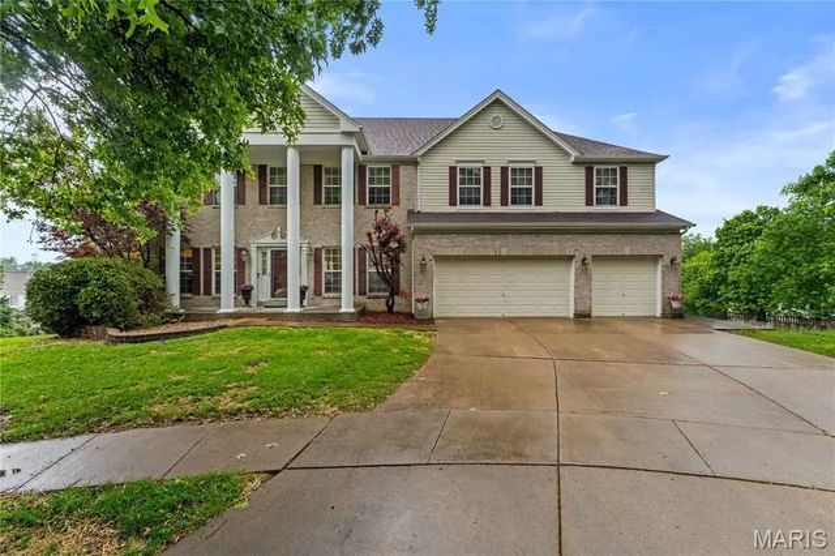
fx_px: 325
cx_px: 418
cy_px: 278
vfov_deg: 81.1
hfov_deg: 104.3
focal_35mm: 14
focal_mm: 14
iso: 400
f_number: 8
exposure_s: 1/125
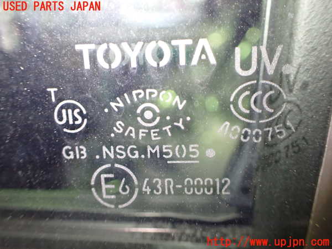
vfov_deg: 46.8
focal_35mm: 30
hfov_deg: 60.0
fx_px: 288
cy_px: 124
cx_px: 166
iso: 800
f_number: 2.3
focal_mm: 5.4
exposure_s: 1/40
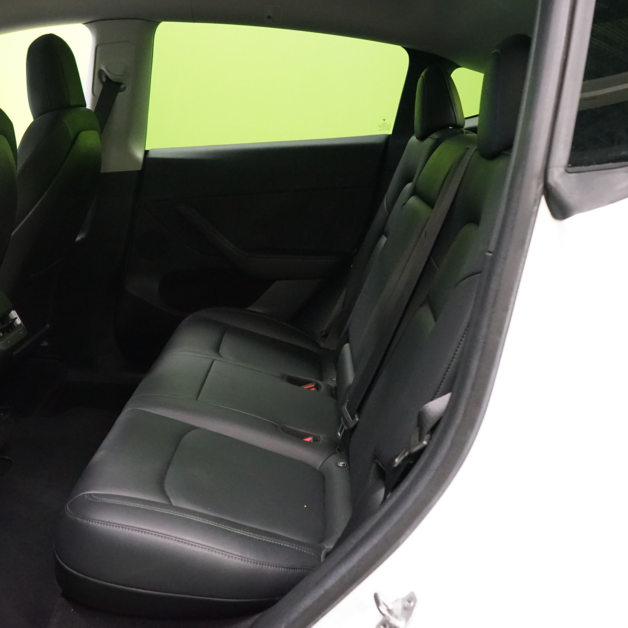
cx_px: 195
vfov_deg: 46.0
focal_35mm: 36
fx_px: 739
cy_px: 314
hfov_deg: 45.2
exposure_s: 1/50
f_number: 6.3
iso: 6400
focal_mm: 28
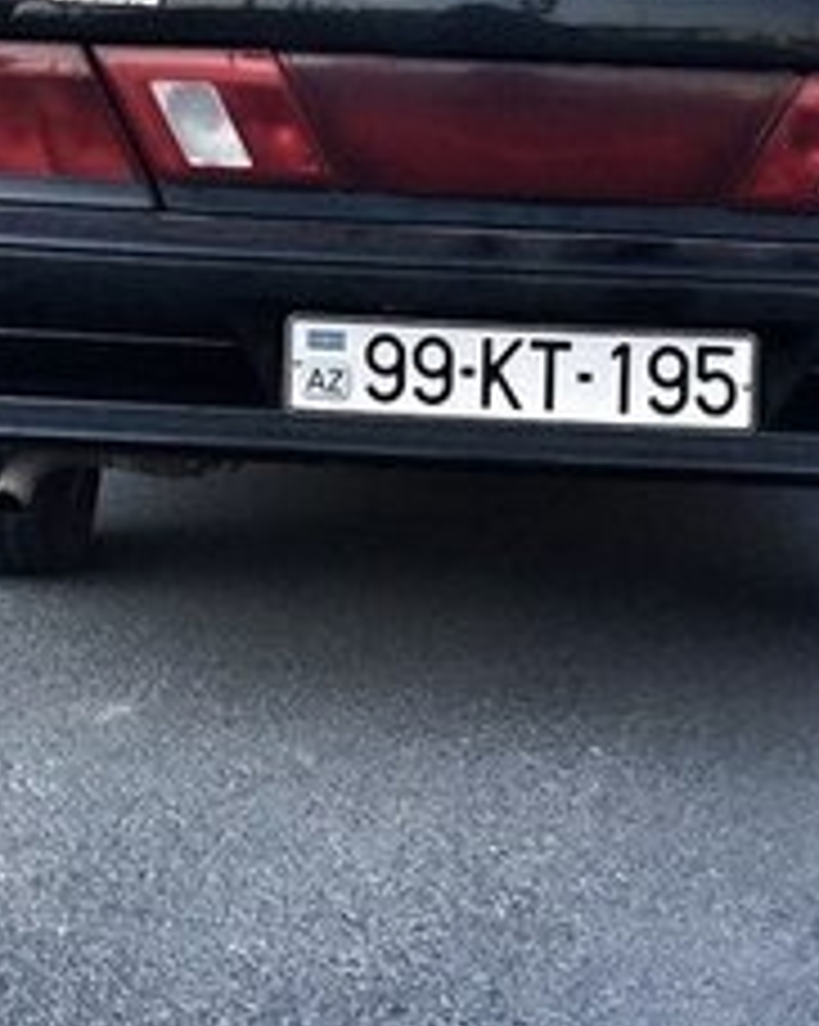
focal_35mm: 82
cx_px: 297
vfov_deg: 22.2
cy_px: -70
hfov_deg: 18.7
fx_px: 2488
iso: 25
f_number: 2.2
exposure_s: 1/493
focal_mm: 4.15
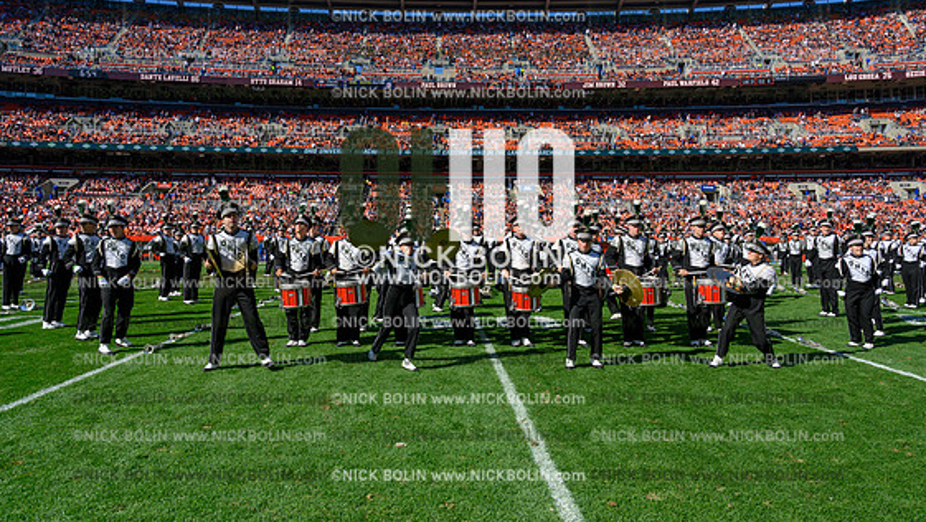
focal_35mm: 26
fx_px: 639
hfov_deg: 71.9
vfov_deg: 44.2
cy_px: 207
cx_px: 457
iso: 1000
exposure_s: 1/4000
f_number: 8
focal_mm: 24
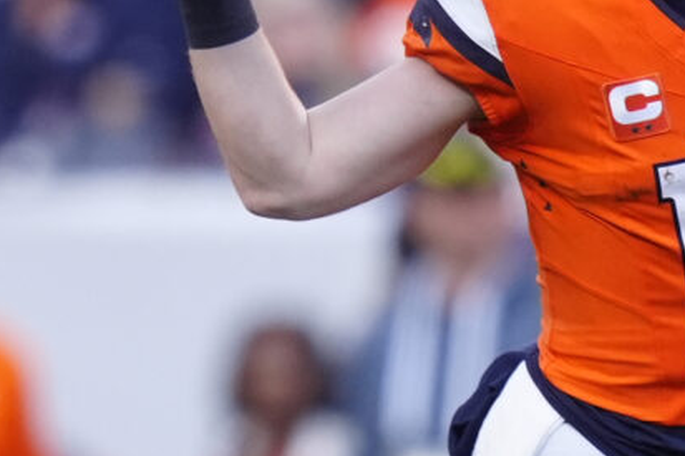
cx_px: 629
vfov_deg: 0.7
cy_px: 138
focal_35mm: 2085
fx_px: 39655
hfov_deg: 1.0
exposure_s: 1/2000
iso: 2000
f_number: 4
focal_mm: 560
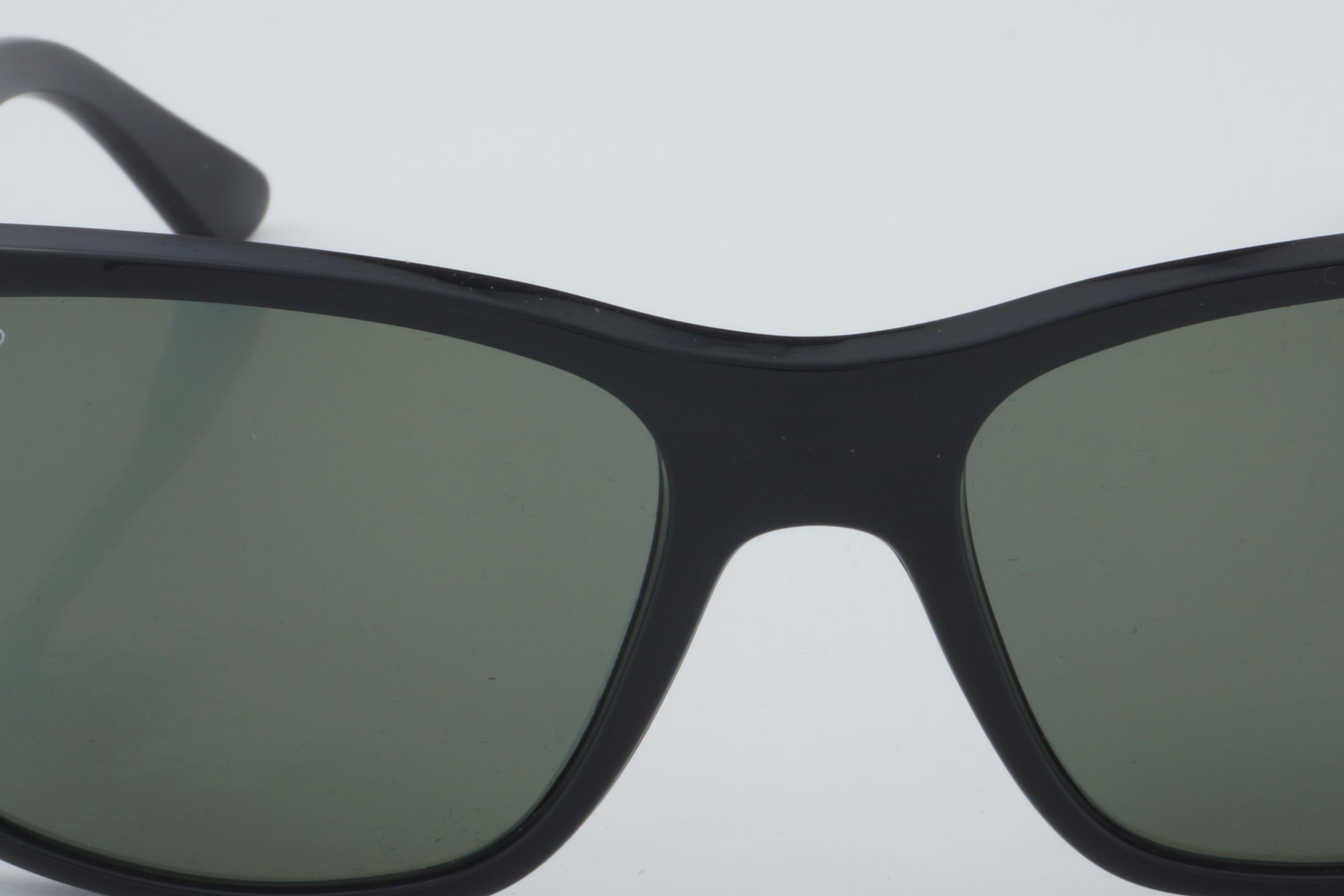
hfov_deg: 19.1
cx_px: 803
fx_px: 3995
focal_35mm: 107
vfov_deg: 12.8
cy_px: 511
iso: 100
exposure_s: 1/4
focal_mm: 40
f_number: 32
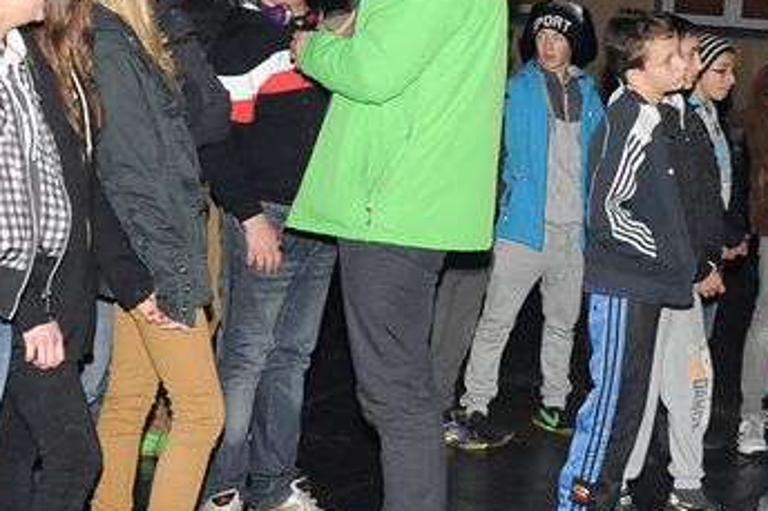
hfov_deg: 22.9
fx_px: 1898
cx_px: 424
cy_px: 133
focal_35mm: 89
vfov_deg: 15.3
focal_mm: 24
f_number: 8
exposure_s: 1/60
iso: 2500
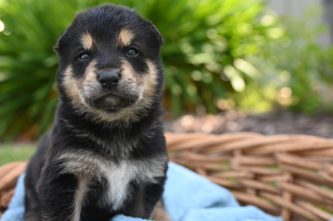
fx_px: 508
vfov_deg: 24.6
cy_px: 94
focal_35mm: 55
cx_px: 131
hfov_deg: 36.1
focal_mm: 44
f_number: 4
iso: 250
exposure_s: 1/250
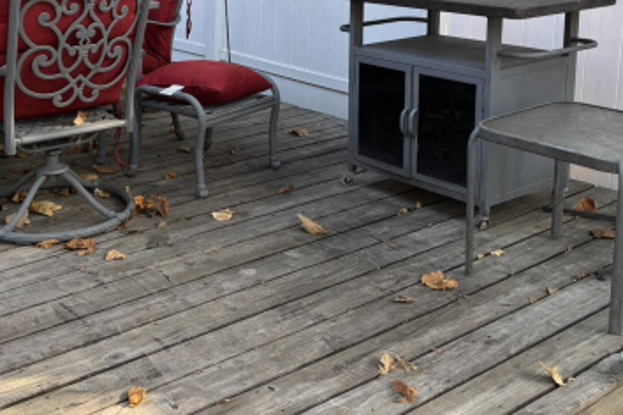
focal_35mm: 51
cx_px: 198
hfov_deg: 38.4
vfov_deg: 25.8
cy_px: 58
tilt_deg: -10.2
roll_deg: -0.5
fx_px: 883
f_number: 1.6
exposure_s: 1/212
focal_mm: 5.96
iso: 40
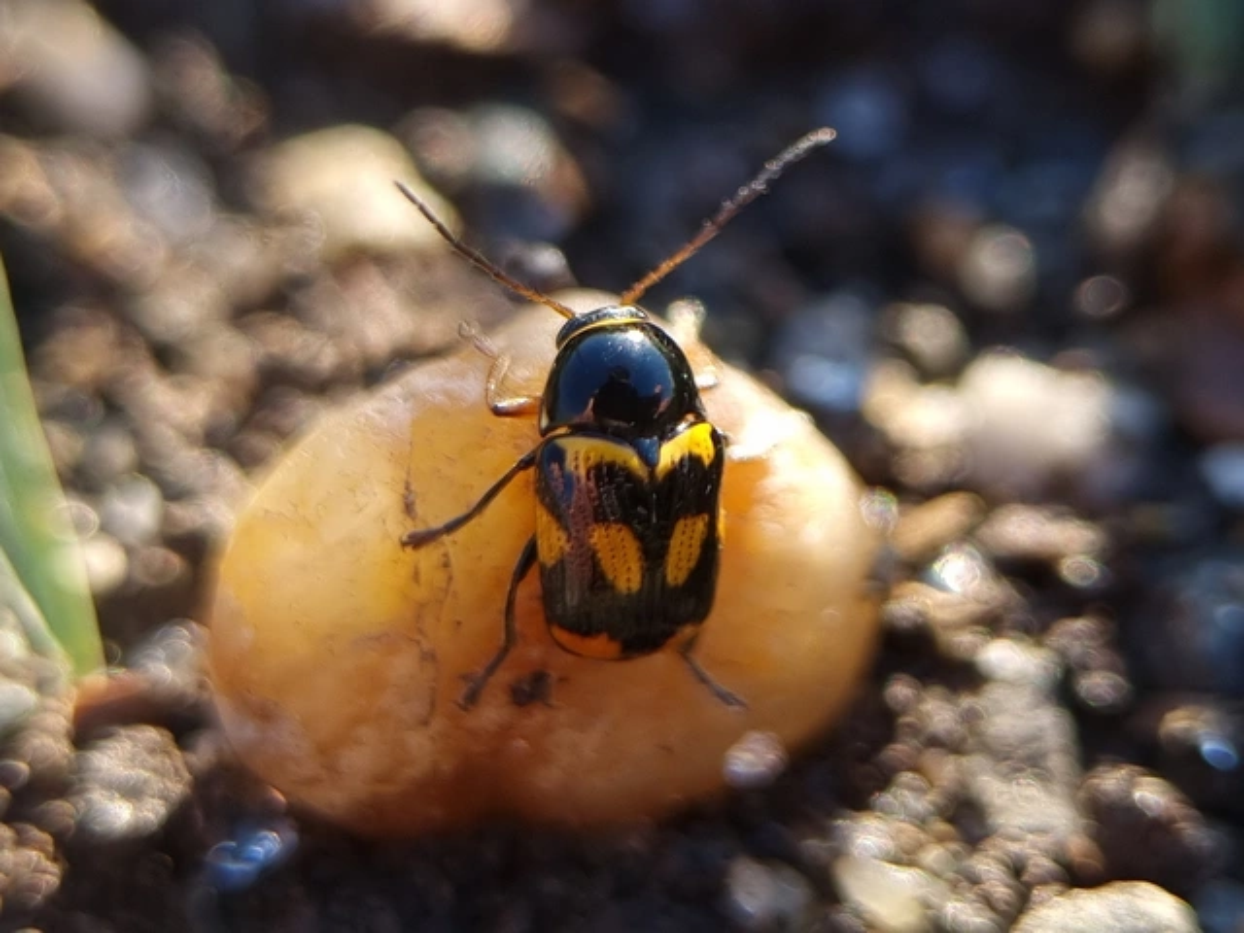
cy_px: 466
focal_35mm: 26
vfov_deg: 53.1
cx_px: 622
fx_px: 934
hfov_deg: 67.3
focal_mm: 5.4
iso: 50
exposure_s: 1/227
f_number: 1.8
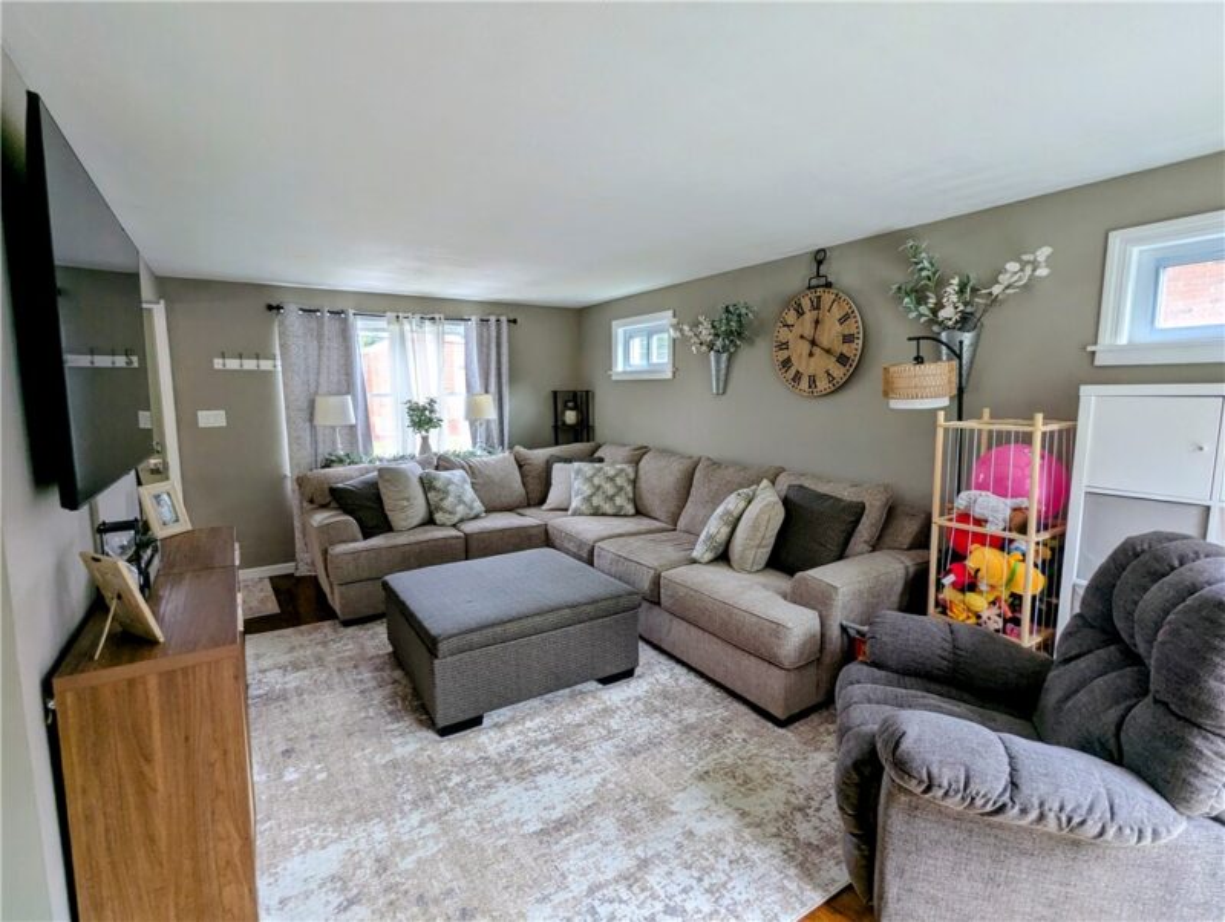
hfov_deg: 94.4
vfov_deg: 78.2
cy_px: 461
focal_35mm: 16
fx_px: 567
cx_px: 612
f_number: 2.2
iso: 48
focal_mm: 2.35
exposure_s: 1/68.3
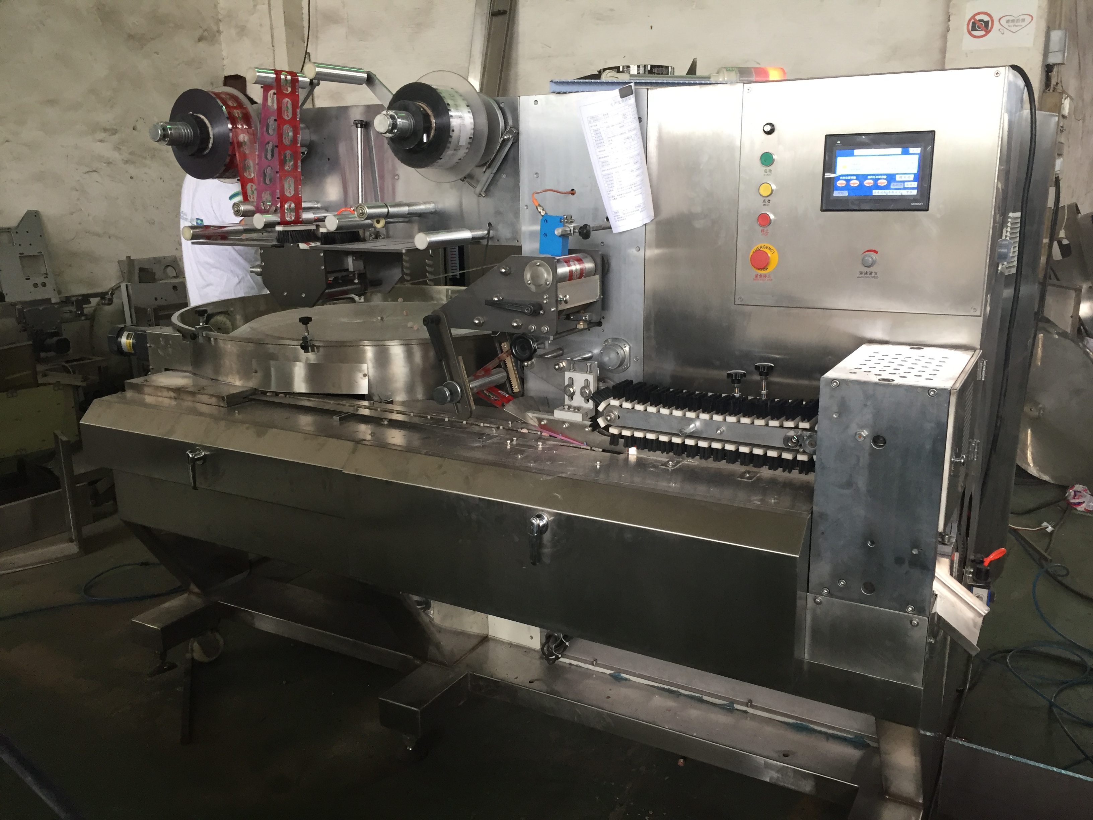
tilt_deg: -16.9
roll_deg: -0.2
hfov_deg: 61.7
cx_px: 546
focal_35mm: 29
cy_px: 410
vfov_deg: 48.2
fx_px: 916
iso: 64
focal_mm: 4.15
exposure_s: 1/33
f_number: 2.2
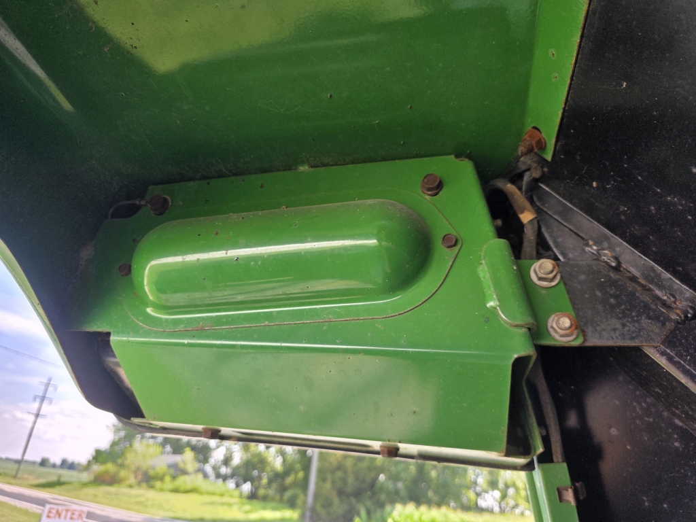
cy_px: 261
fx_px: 462
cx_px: 348
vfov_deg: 58.9
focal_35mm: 23
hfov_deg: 73.9
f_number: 1.7
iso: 50
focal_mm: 6.3
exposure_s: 1/359
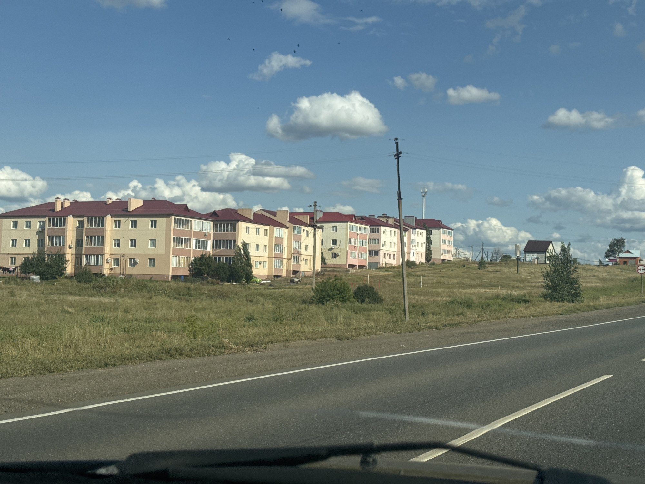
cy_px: 242
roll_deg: -0.3
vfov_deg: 30.3
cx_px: 322
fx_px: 894
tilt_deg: +4.4
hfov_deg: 39.7
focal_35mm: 48
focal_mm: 6.76
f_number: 1.78
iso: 64
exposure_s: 1/5848
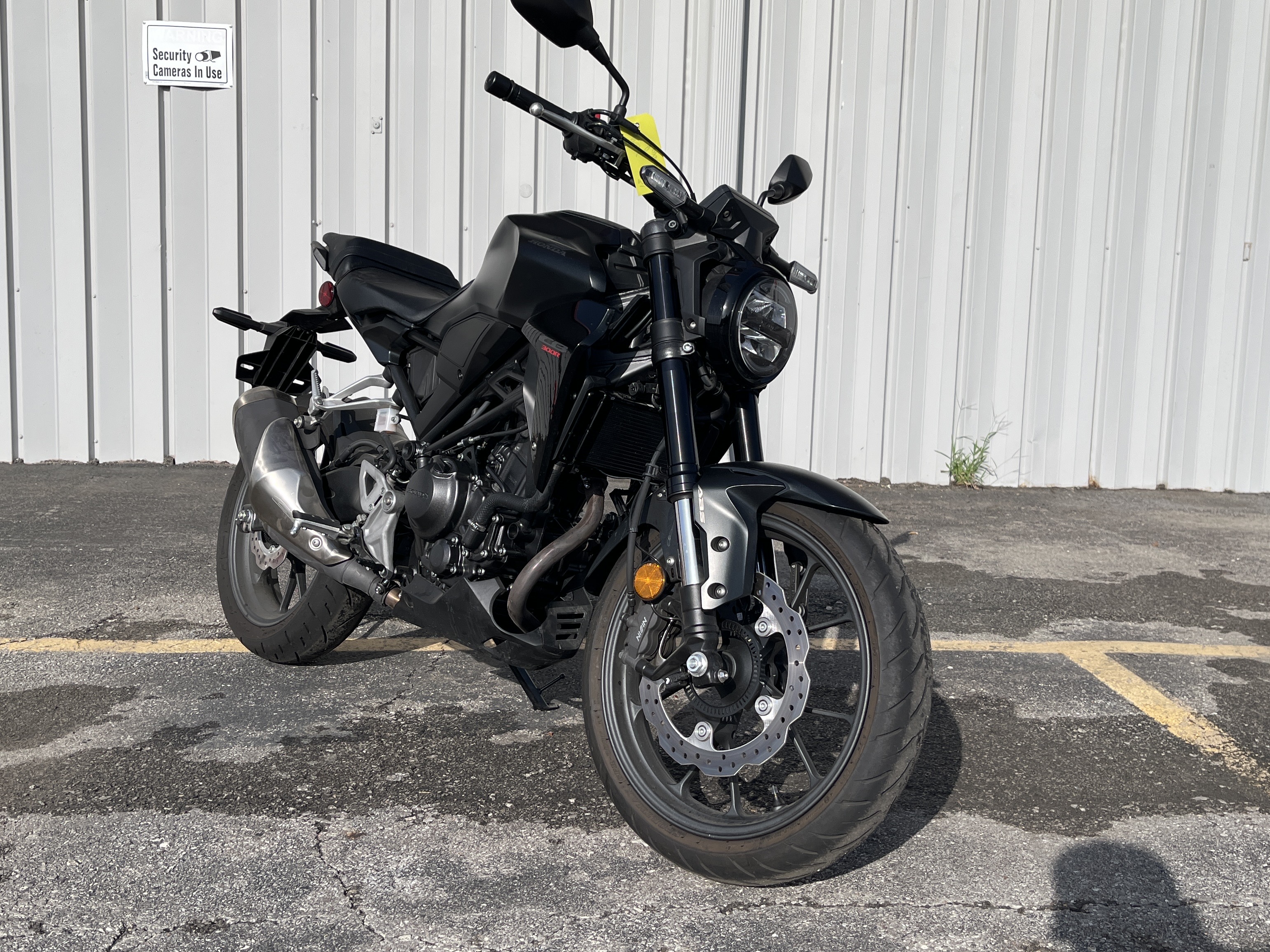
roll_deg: -2.3
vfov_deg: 41.7
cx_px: 639
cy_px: 424
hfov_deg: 54.0
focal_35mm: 34
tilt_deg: -6.0
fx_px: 1247
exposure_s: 1/4651
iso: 50
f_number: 1.6
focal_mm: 5.1
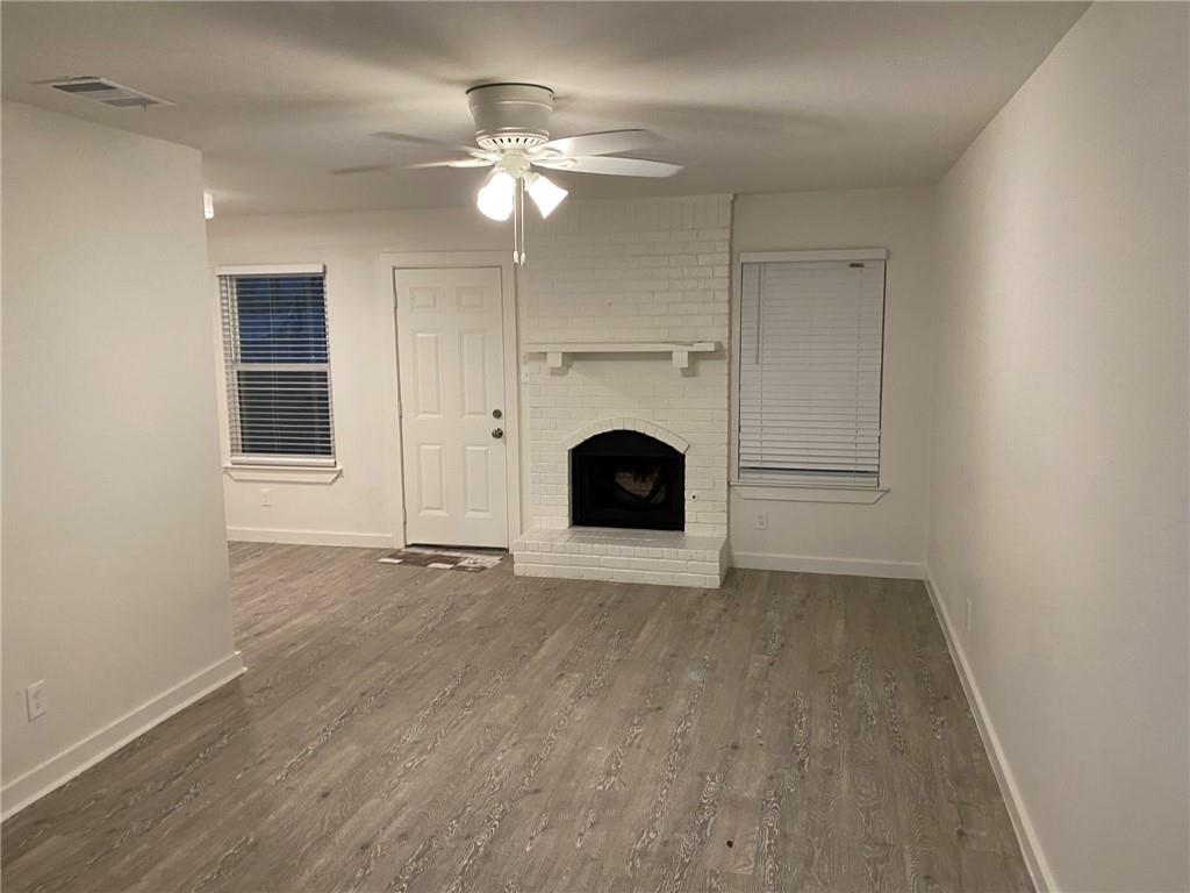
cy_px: 446
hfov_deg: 67.3
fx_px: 894
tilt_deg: -10.1
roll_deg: +0.4
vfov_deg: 53.1
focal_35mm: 26
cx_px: 595
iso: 160
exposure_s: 1/60
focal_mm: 4.25
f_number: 1.8
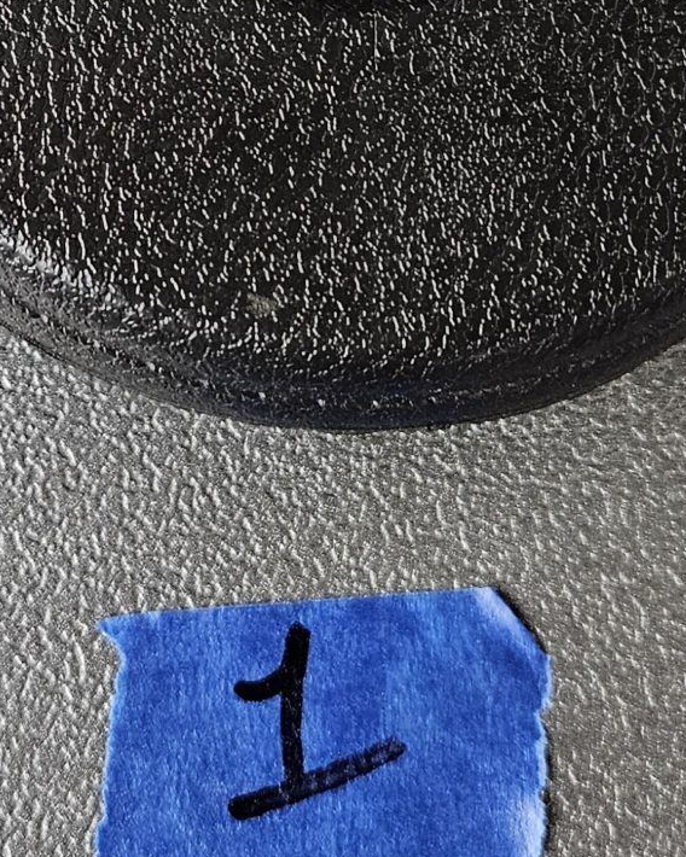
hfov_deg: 18.8
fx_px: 2056
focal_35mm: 81
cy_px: 42
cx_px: 178
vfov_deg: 22.8
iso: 640
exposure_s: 1/120
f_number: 1.8
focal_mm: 5.4
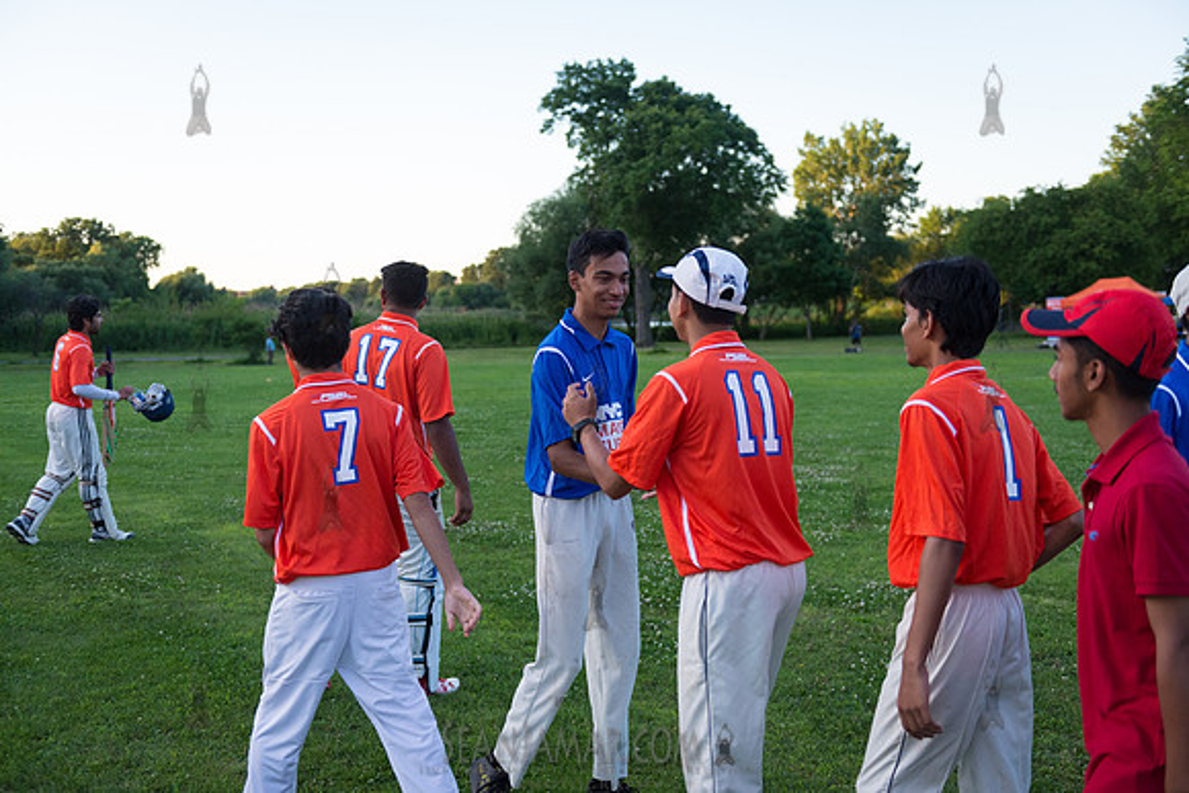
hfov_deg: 50.7
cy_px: 396
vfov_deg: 35.1
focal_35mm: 38
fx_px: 1255
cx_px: 594
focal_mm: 38
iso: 1600
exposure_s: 1/2000
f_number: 2.8
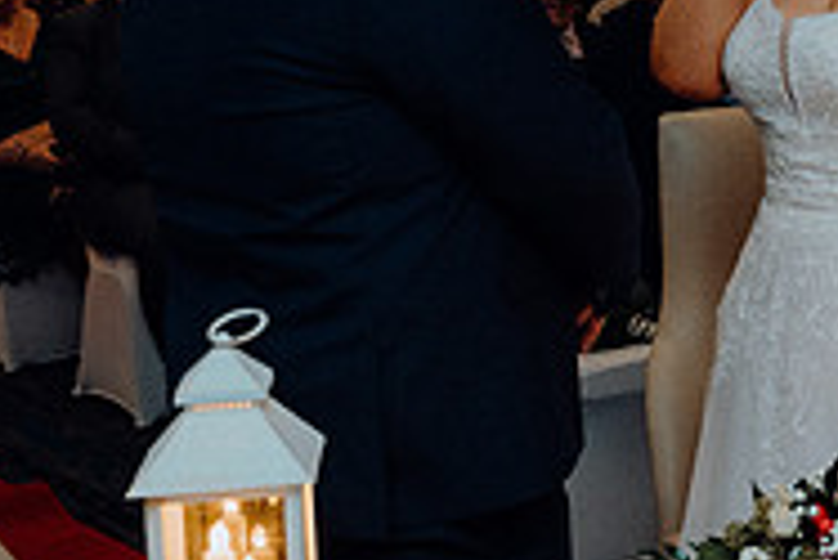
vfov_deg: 13.8
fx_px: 2306
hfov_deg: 19.2
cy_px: 96
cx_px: 1062
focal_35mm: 99
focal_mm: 32
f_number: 3.5
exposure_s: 1/160
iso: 2500
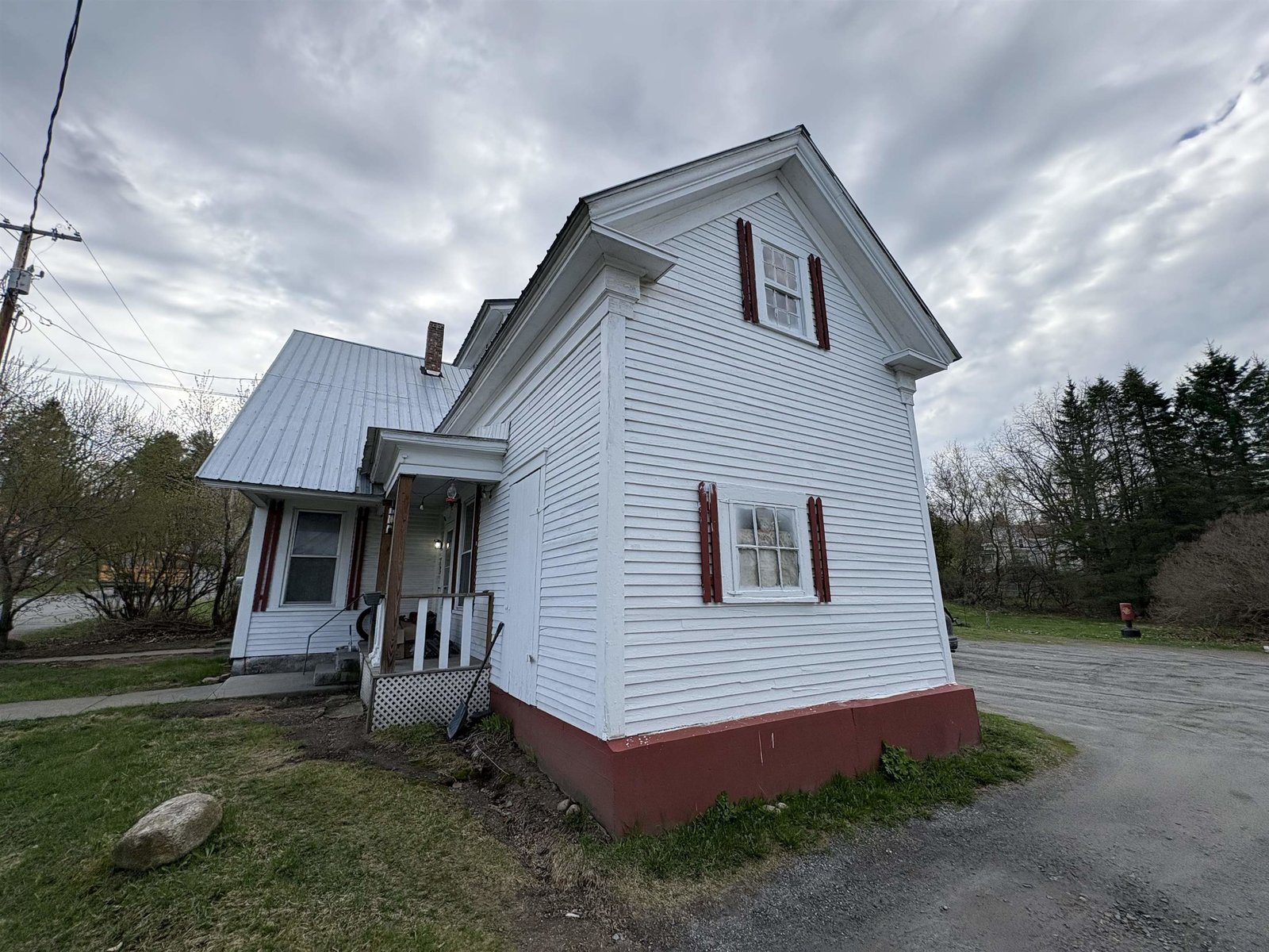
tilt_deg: +13.4
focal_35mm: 14
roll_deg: +0.7
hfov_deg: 102.1
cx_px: 634
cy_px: 476
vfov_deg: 85.7
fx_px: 513
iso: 64
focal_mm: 2.22
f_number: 2.2
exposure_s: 1/1160
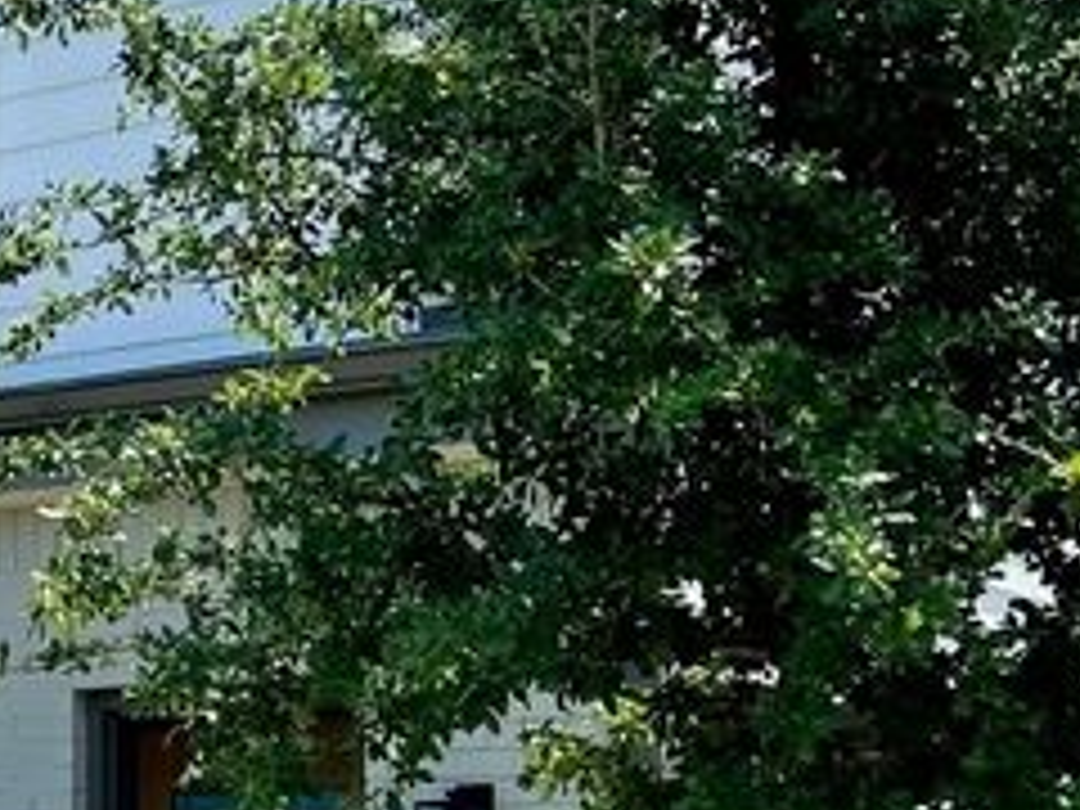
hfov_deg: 16.6
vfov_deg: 13.3
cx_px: -378
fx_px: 3463
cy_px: 508
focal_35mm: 111
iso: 50
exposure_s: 1/2353
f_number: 1.5
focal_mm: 5.7
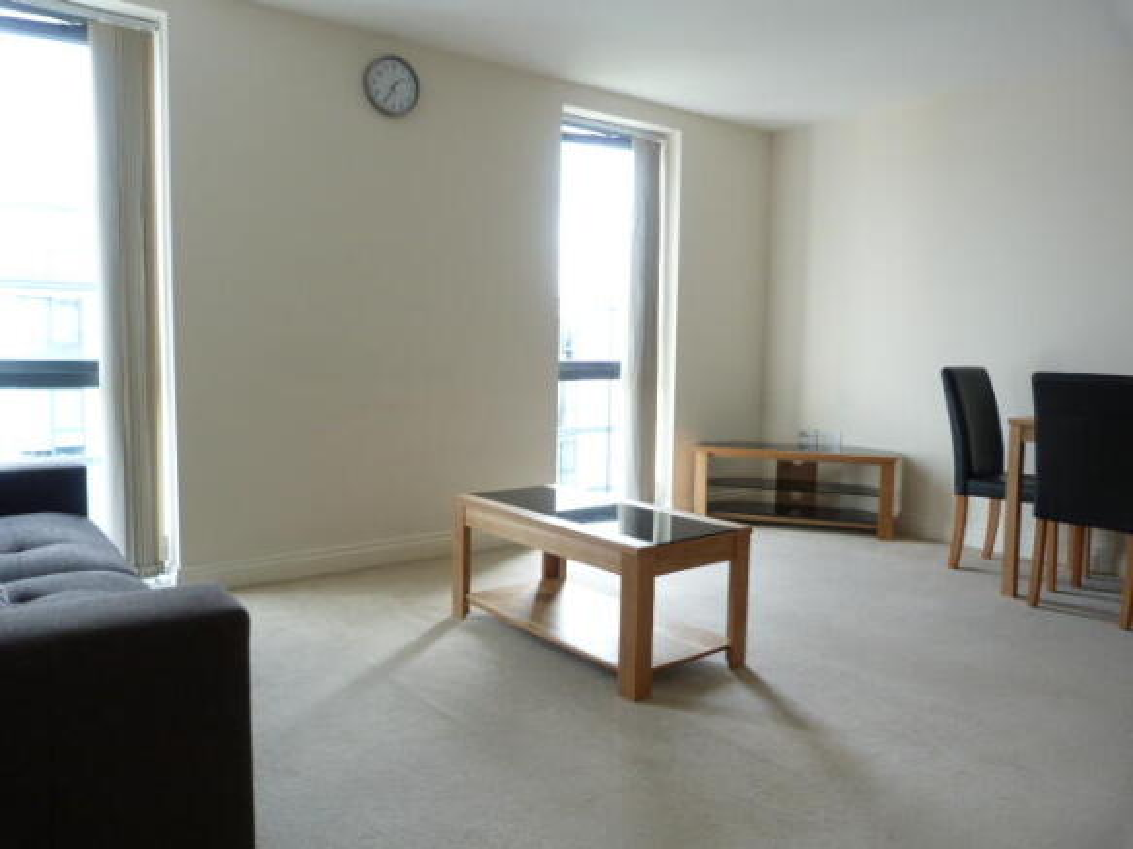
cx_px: 566
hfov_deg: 69.4
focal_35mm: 25
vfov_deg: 54.9
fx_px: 818
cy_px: 424
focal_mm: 4.5
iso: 160
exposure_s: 1/60
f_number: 2.8
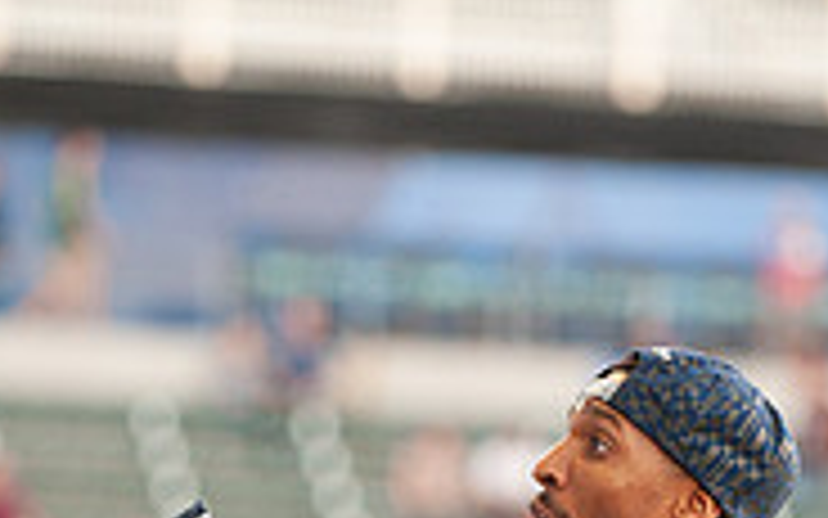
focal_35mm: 482
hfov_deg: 4.4
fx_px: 10877
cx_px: 522
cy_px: 851
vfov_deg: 2.7
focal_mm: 150
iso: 1250
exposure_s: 1/320
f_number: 2.8
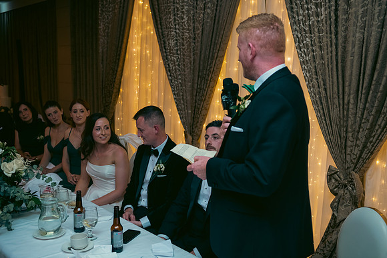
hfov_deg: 46.4
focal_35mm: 42
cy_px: 129
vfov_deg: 31.9
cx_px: 194
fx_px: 452
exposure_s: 1/160
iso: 800
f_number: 3.5
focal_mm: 42
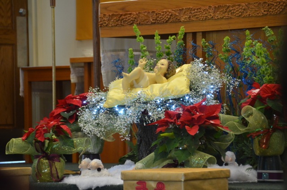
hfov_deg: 8.1
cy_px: 95
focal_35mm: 255
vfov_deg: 5.4
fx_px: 2029
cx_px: 144
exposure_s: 1/40
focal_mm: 170
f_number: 5.6
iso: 1600
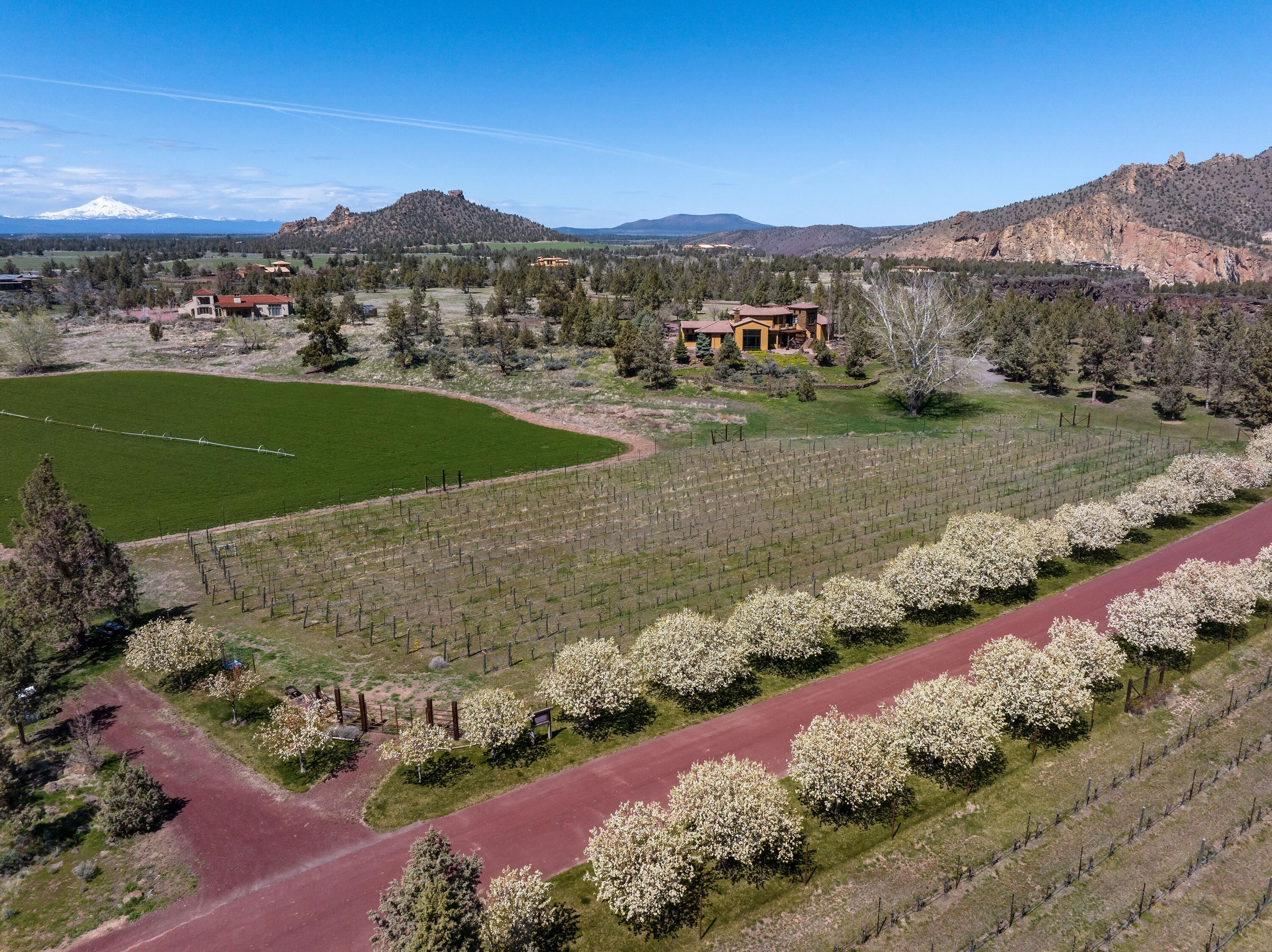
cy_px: 476
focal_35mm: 24
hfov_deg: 71.6
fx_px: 881
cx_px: 636
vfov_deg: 56.8
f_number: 11
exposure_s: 1/100
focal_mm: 12.29
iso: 400
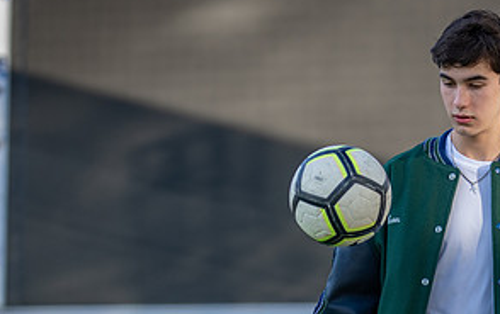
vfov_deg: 7.1
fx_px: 2512
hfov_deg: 11.3
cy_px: 351
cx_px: 368
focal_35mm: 184
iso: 250
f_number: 2.8
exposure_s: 1/1000
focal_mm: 77
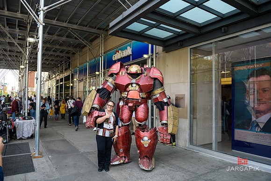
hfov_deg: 69.4
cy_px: 90
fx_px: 196
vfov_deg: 49.6
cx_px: 136
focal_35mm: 26
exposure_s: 1/250
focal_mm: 26
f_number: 3.2
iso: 200
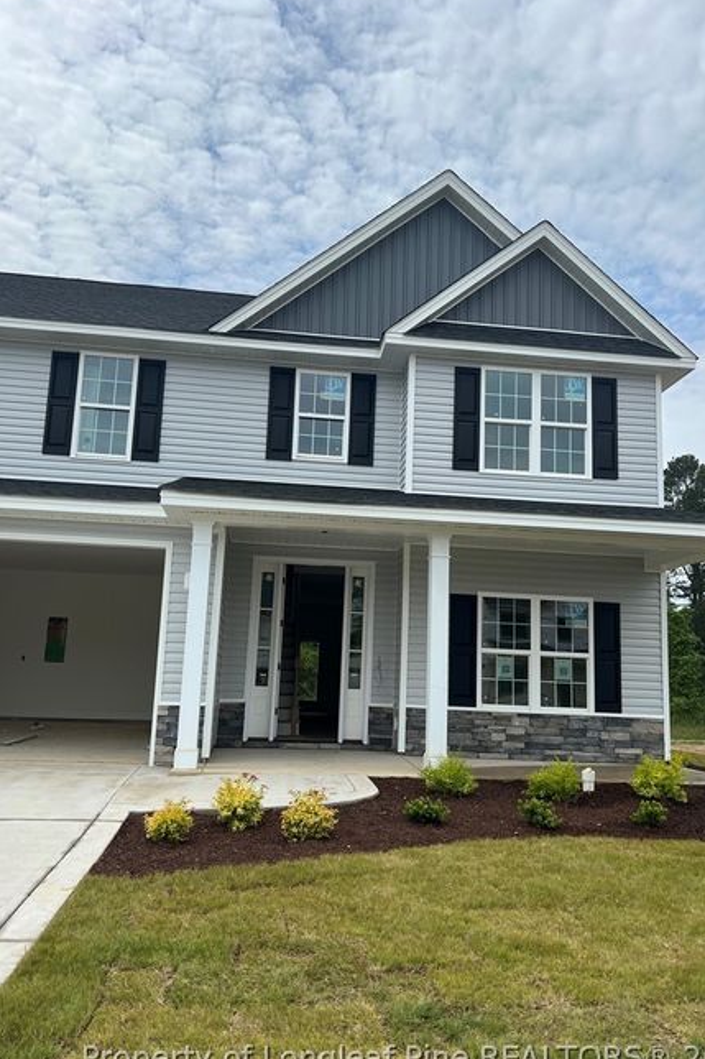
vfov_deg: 65.5
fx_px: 823
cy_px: 534
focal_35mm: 28
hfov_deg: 46.4
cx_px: 357
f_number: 1.5
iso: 50
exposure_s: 1/5319
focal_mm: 5.7
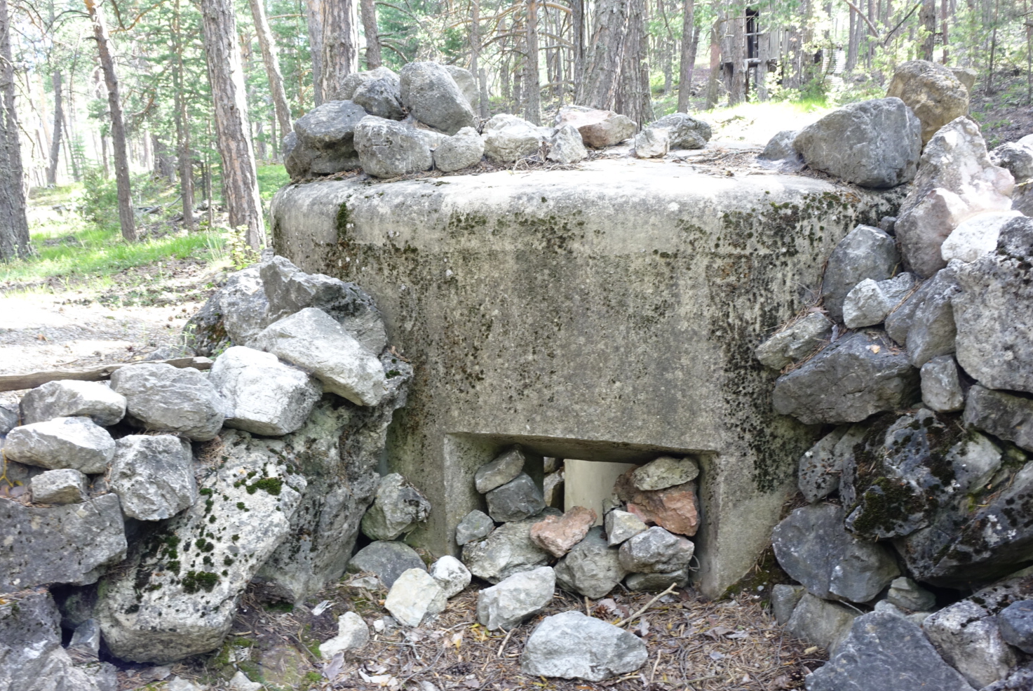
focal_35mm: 34
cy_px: 372
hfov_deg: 55.8
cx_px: 507
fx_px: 976
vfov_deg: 38.9
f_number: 8
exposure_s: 1/13
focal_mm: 11.35
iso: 400
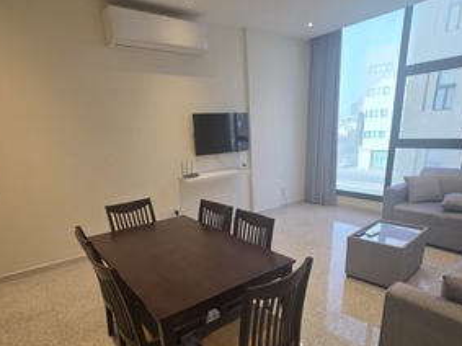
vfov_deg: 61.5
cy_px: 237
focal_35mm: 21
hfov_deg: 79.0
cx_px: 242
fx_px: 280
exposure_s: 1/359
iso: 400
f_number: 1.9
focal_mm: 2.2
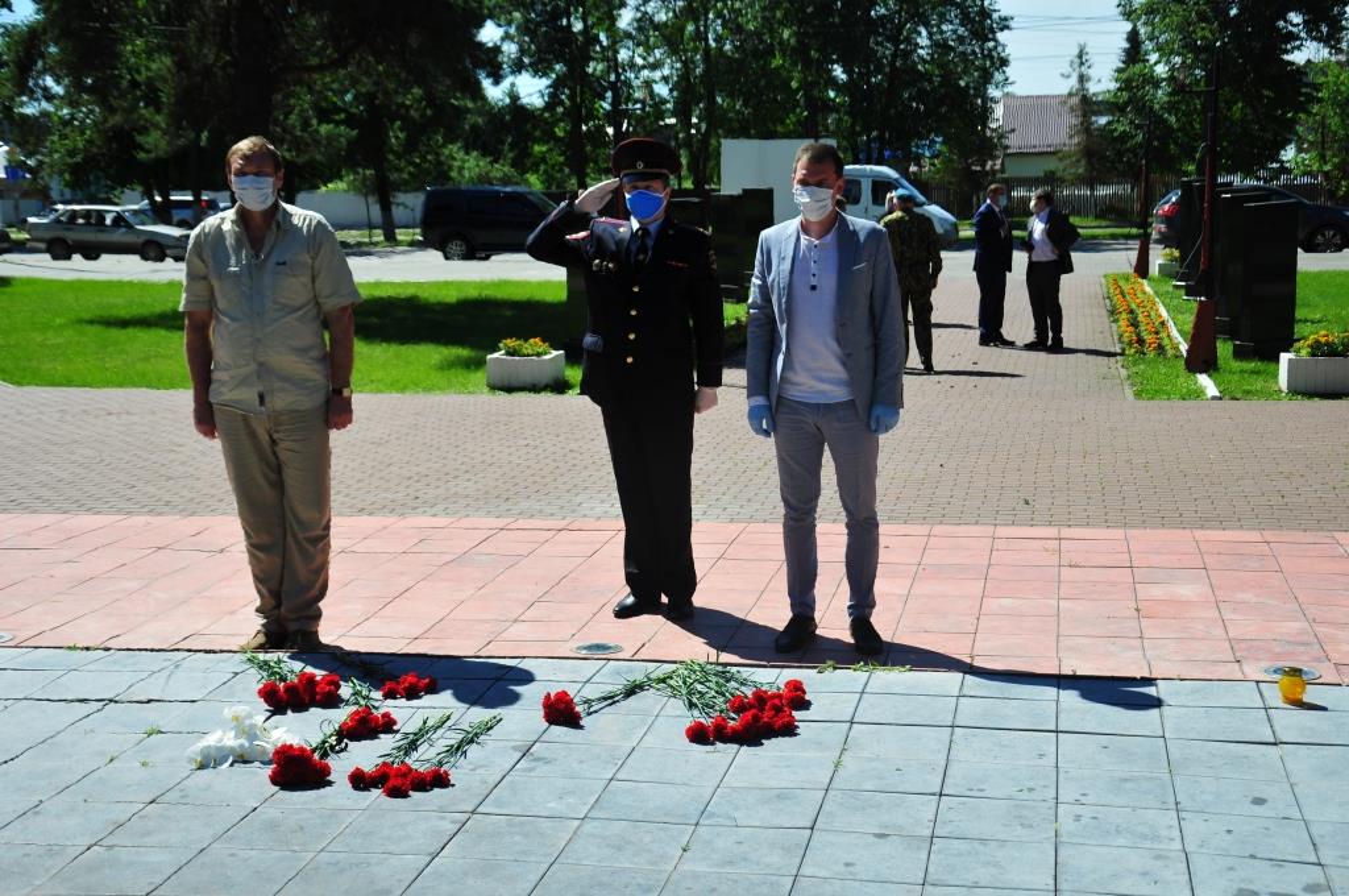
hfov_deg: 38.9
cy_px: 448
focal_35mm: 51
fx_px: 1909
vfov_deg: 26.4
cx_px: 674
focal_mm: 34
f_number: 5
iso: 200
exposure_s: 1/1000
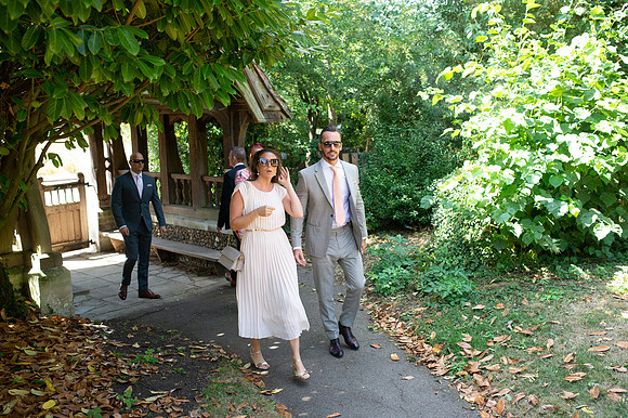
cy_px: 209
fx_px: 610
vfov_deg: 37.8
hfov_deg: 54.5
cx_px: 314
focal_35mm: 35
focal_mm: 35
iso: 250
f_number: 3.2
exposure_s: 1/200
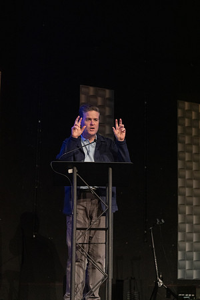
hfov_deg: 19.5
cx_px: 100
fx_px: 583
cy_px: 150
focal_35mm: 70
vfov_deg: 28.8
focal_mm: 70
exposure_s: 1/320
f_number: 2.8
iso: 10000
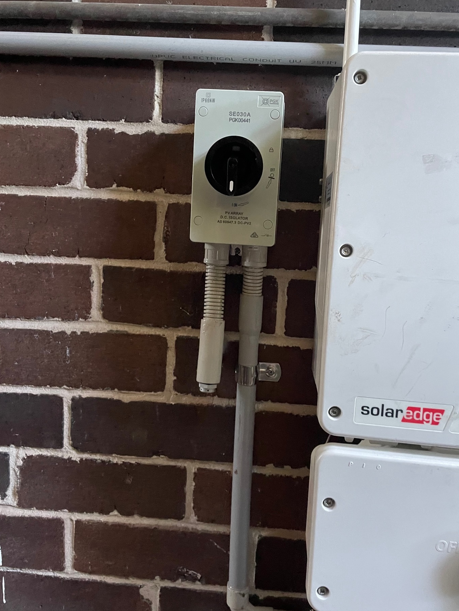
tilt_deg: -5.6
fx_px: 513
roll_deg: -4.2
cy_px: 288
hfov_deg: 48.2
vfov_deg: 61.6
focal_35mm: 29
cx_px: 241
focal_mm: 4.2
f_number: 1.6
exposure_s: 1/30
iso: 640
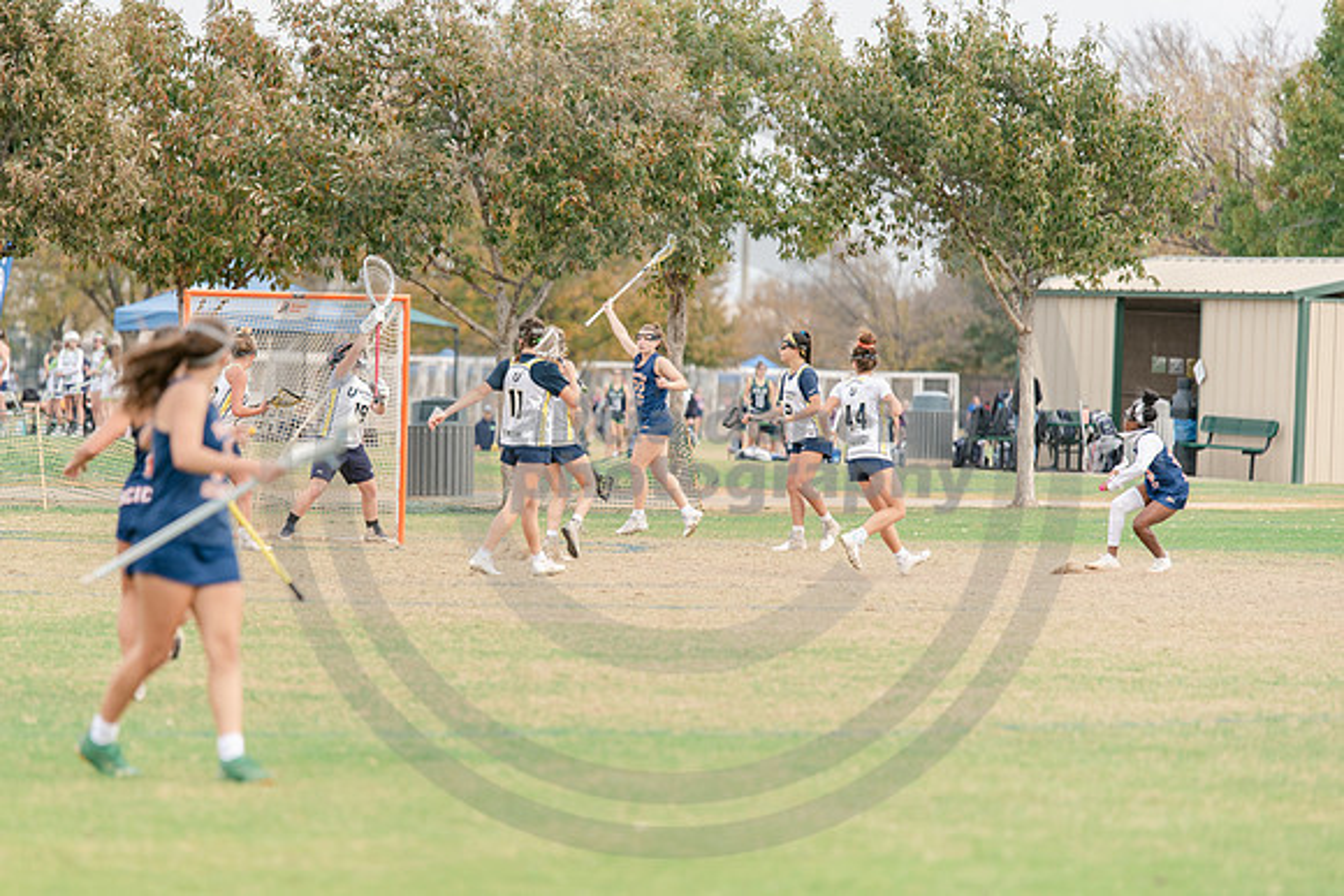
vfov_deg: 6.0
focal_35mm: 229
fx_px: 8563
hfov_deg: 9.0
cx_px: 528
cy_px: 481
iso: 280
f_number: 2.8
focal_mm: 185
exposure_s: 1/1250
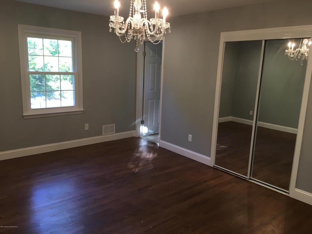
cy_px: 117
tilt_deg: -10.7
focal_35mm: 29
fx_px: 261
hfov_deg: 61.7
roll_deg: -2.2
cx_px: 156
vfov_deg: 48.2
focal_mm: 4.15
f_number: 2.2
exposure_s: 1/30
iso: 50
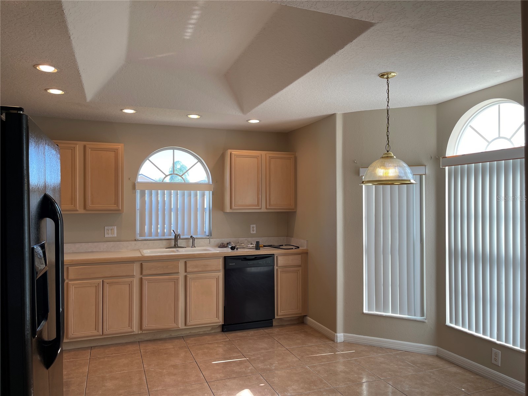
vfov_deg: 53.1
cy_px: 198
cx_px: 264
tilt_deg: -0.1
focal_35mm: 26
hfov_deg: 67.3
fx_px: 397
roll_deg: +0.4
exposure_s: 1/180
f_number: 1.6
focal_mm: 5.1
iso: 32
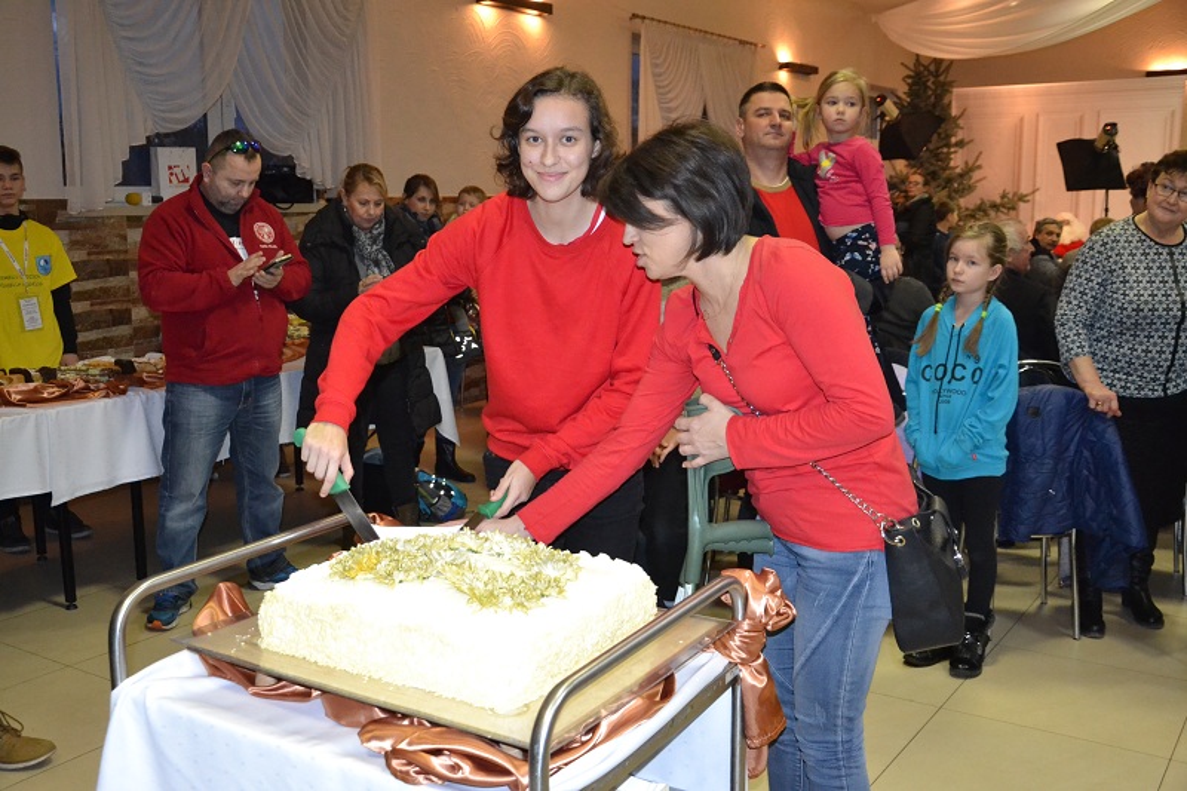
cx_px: 594
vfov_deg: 36.9
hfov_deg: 53.1
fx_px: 1187
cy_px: 396
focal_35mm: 36
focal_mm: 24
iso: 3200
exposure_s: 1/60
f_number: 3.8
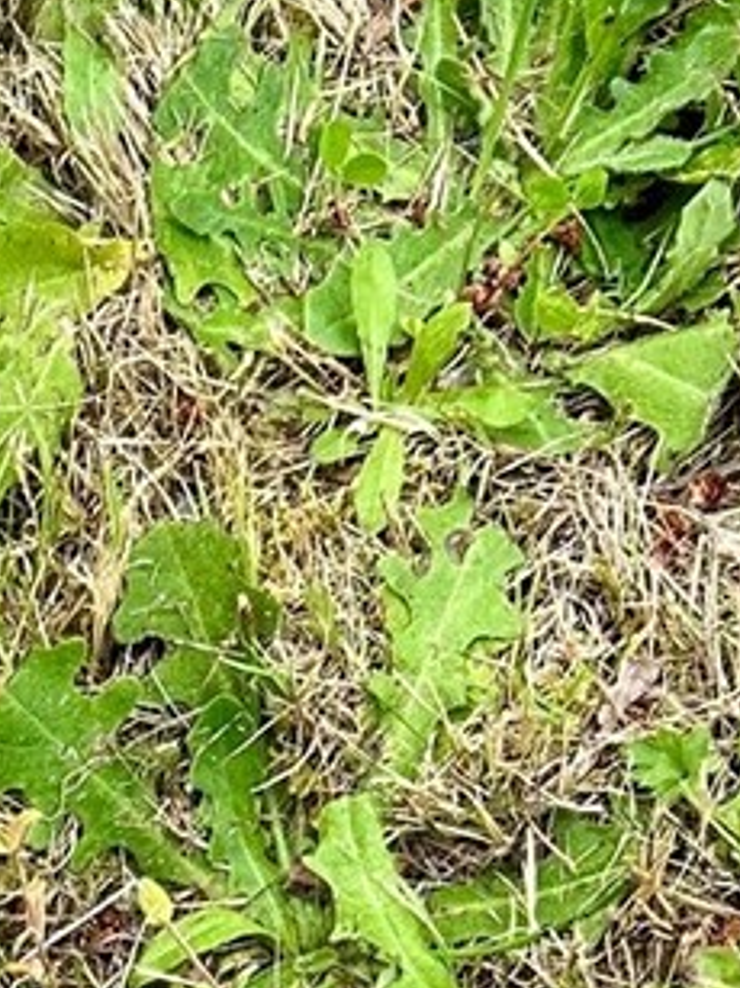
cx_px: -631
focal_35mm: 122
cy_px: 2114
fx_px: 3480
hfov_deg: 11.2
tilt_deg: -75.1
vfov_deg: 13.3
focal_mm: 5.7
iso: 50
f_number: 1.5
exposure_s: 1/521
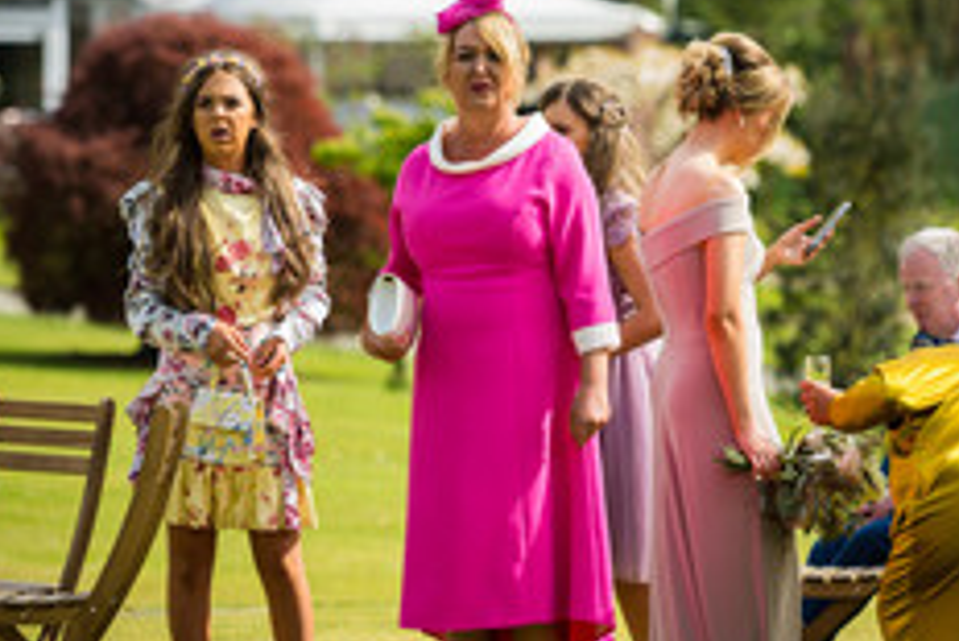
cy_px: 334
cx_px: 571
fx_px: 6717
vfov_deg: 5.5
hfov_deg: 8.2
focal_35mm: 252
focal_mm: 135
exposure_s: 1/800
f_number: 2.8
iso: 100
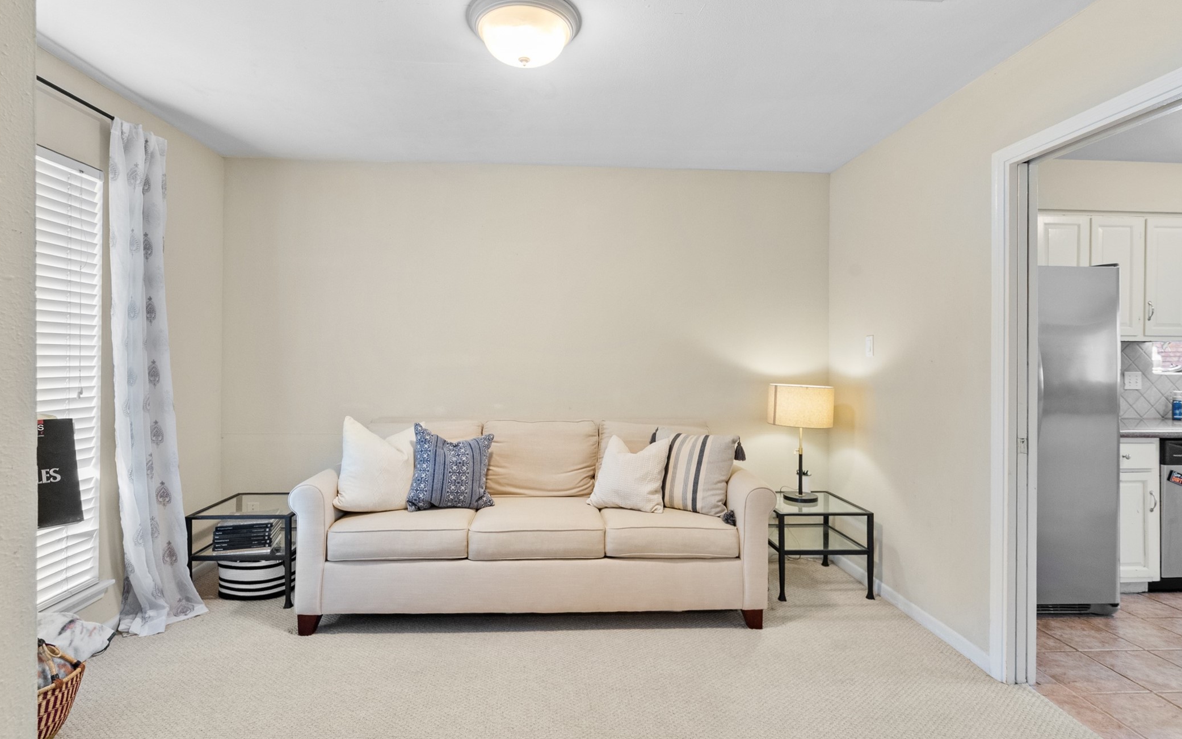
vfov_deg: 68.0
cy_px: 350
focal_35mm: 17
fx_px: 548
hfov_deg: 94.4
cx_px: 581
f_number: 9
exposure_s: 1/10
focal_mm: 16
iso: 2000
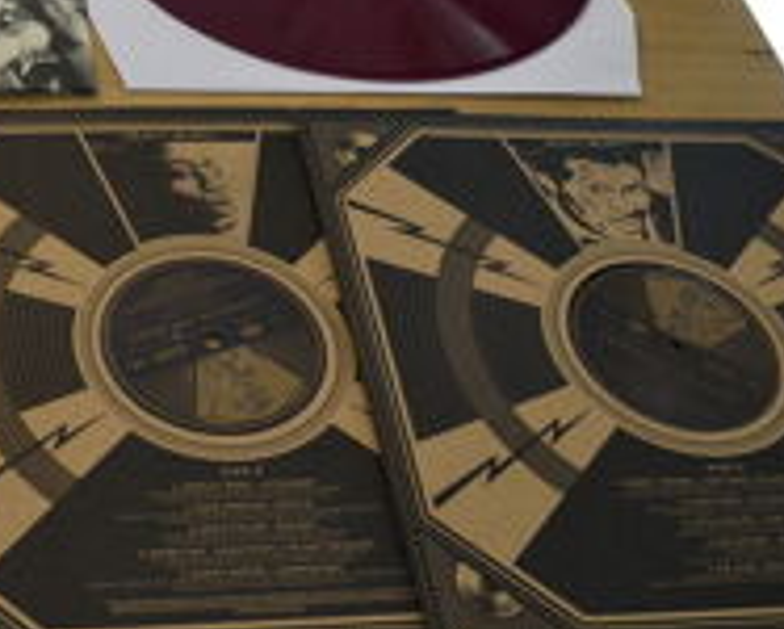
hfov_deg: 28.0
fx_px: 1510
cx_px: 71
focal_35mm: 65
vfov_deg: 23.5
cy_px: 247
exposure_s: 1/15
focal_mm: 18
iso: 1400
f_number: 3.5
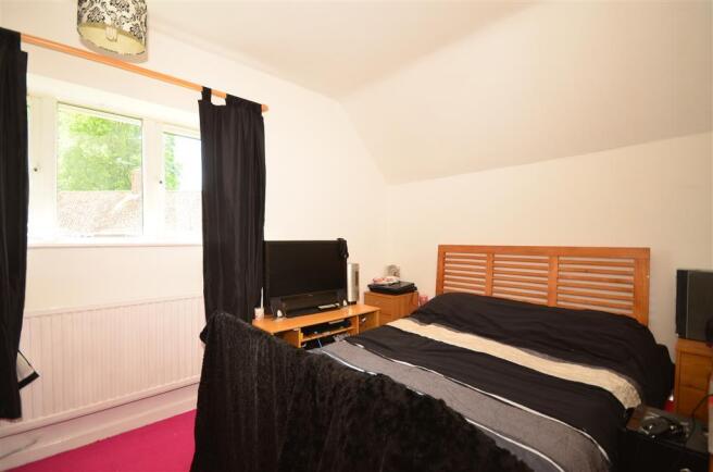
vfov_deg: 71.8
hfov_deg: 95.1
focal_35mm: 16
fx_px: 326
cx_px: 356
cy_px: 236
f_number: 5
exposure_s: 1/50
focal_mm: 11
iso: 200
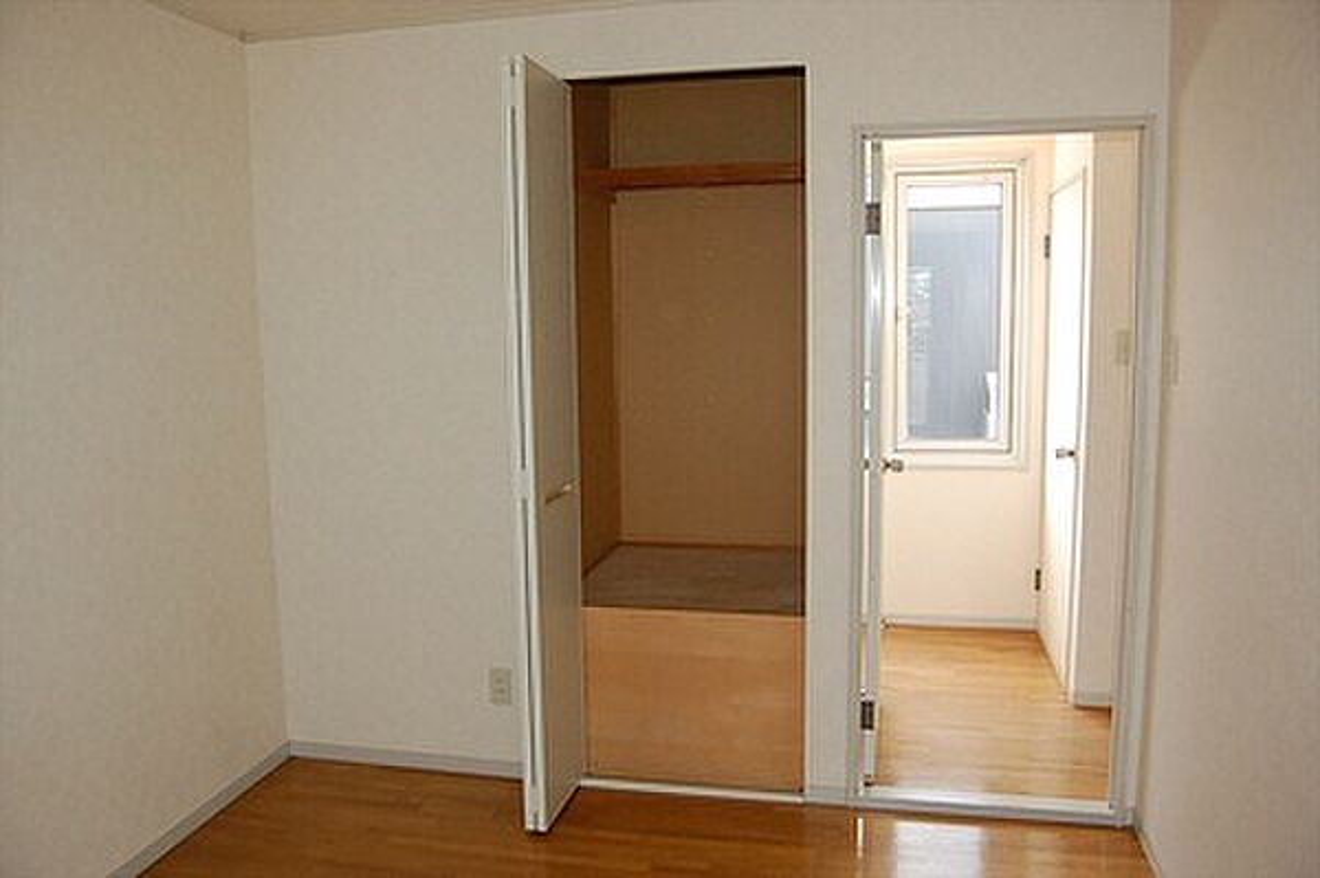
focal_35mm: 27
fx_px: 989
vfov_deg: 47.9
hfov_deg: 67.4
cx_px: 660
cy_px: 439
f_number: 5
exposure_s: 1/500
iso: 1600
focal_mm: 18
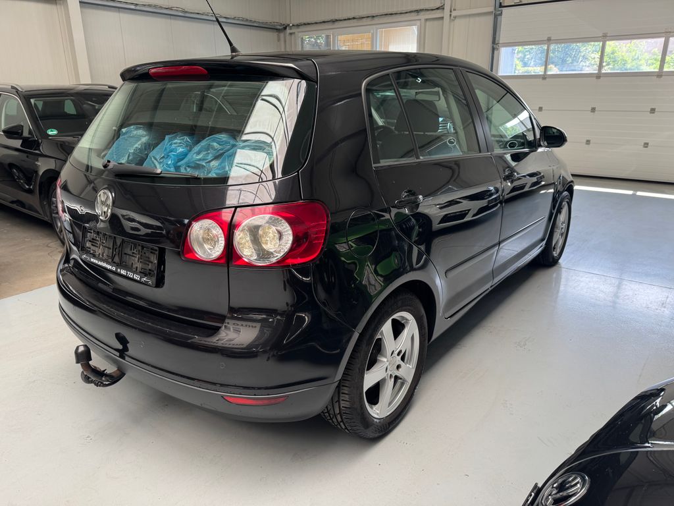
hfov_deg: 71.6
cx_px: 337
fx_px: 467
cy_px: 253
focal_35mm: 24
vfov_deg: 56.8
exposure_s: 1/121
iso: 80
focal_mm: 6.76
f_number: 1.78
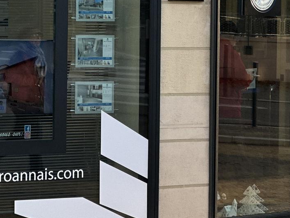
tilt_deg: -0.1
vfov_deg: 7.1
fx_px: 1752
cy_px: 15
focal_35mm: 209
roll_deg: -0.3
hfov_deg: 9.4
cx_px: 223
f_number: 2.8
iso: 40
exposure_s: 1/148
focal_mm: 9
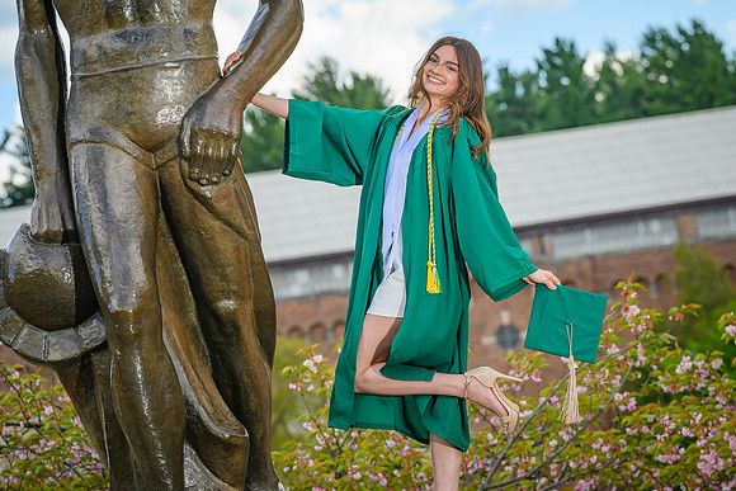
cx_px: 406
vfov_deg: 6.2
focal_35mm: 221
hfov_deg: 9.3
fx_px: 4521
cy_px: 246
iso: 100
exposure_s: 1/200
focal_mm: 200
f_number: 7.1
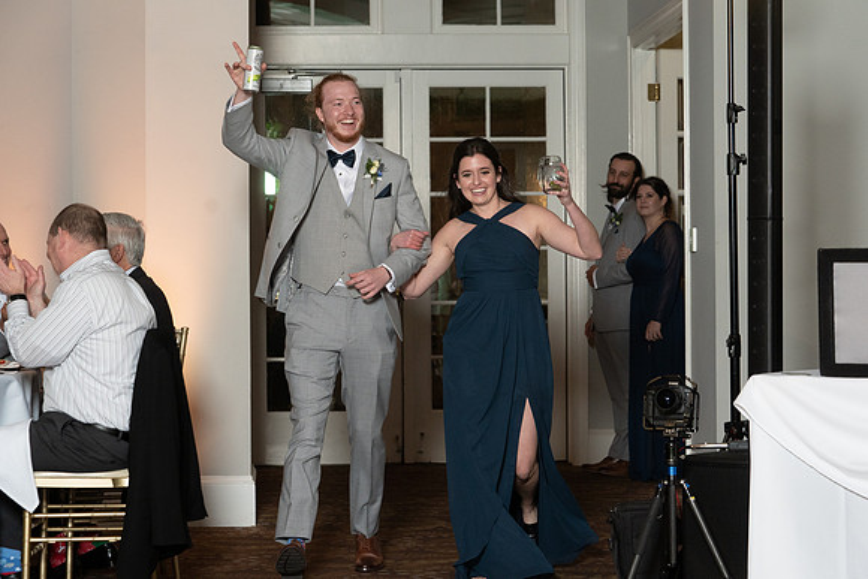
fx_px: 2379
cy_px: 289
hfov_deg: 20.7
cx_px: 449
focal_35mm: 99
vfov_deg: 13.9
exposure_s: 1/200
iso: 2000
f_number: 5.6
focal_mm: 93
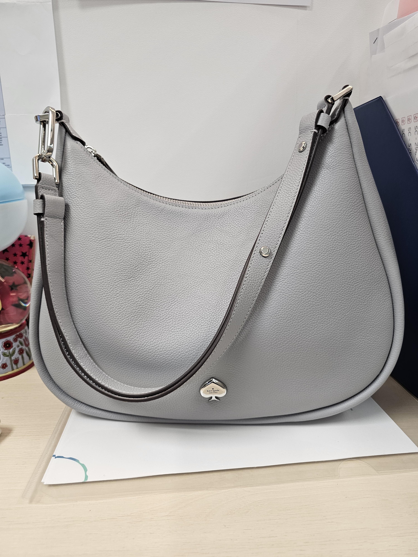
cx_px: 209
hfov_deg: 58.9
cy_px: 278
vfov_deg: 73.9
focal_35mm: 23
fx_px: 370
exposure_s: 1/100
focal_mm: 6.3
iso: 160
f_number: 1.7
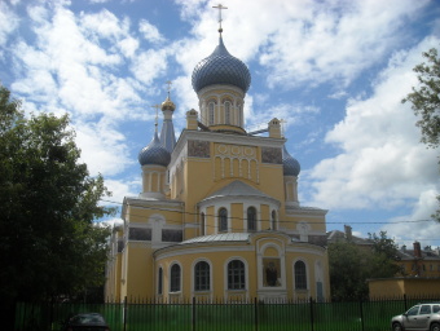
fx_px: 458
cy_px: 167
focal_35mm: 36
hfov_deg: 51.3
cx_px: 216
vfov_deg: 39.7
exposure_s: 1/500
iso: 64
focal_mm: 5.7
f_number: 5.6
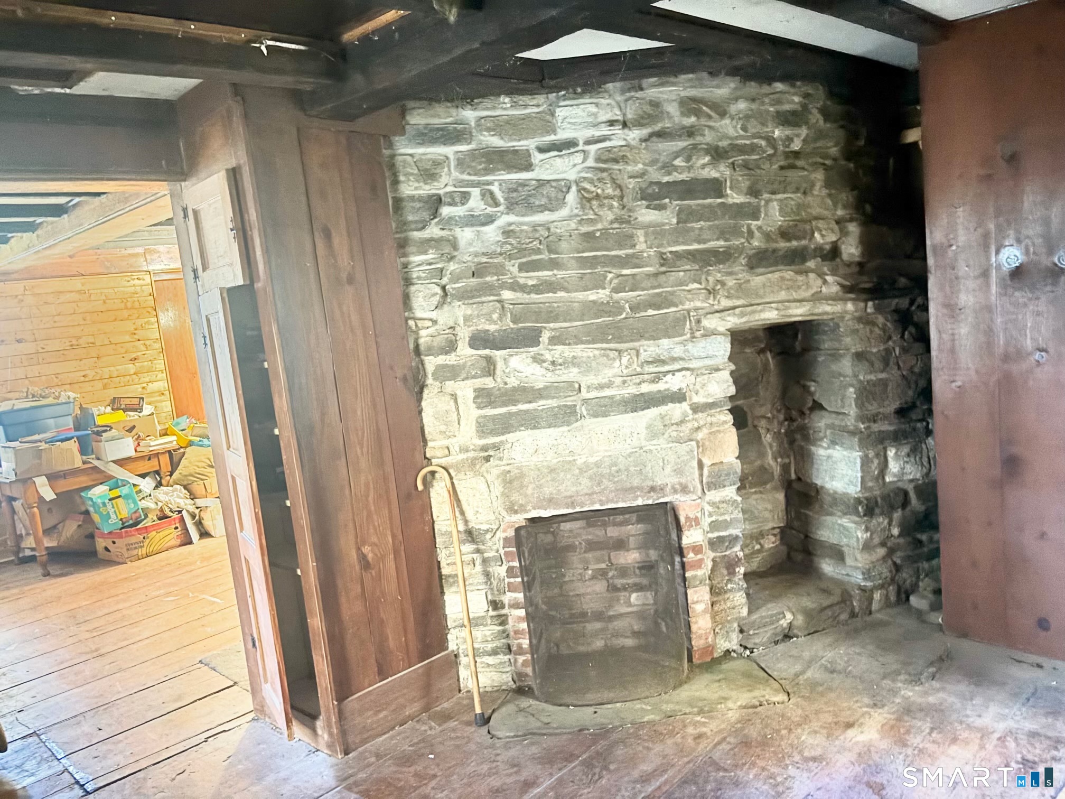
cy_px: 400
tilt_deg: -5.3
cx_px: 532
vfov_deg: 53.1
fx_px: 800
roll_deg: +5.2
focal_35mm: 26
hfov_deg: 67.3
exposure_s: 1/9
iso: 1250
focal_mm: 5.96
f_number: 1.6
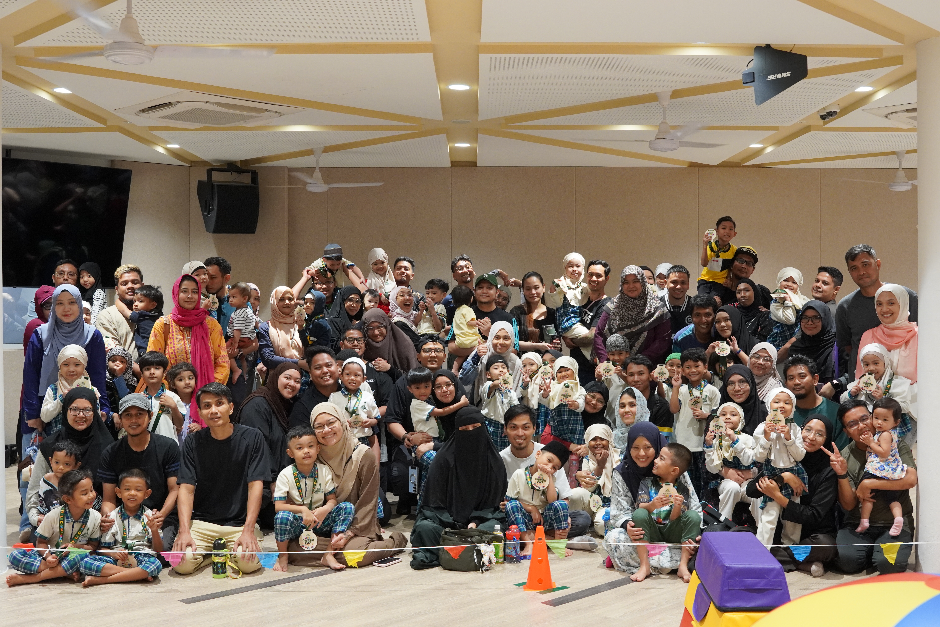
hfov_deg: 48.1
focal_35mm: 40
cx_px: 470
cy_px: 314
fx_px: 1054
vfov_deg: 33.1
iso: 1600
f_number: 4
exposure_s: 1/160
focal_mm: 26.9
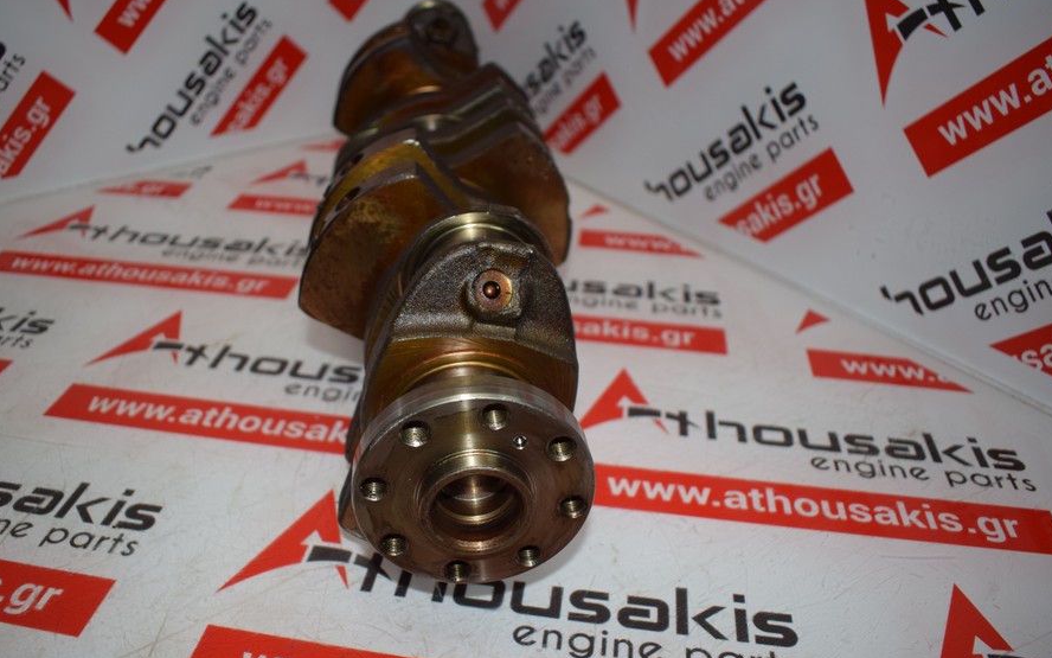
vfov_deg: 40.6
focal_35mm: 31
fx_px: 889
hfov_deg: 61.1
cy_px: 335
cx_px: 476
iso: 500
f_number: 3.5
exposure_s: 1/200
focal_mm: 18
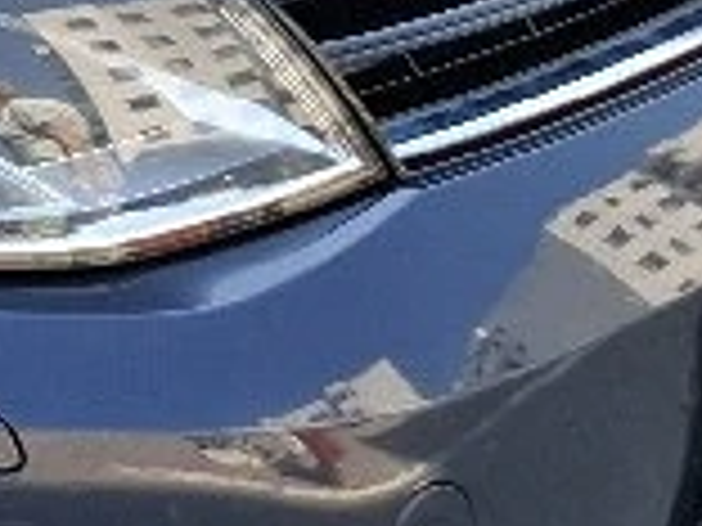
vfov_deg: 9.8
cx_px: -850
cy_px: -297
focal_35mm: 147
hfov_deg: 11.6
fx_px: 2981
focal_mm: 5.54
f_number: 1.8
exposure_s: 1/345
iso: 50
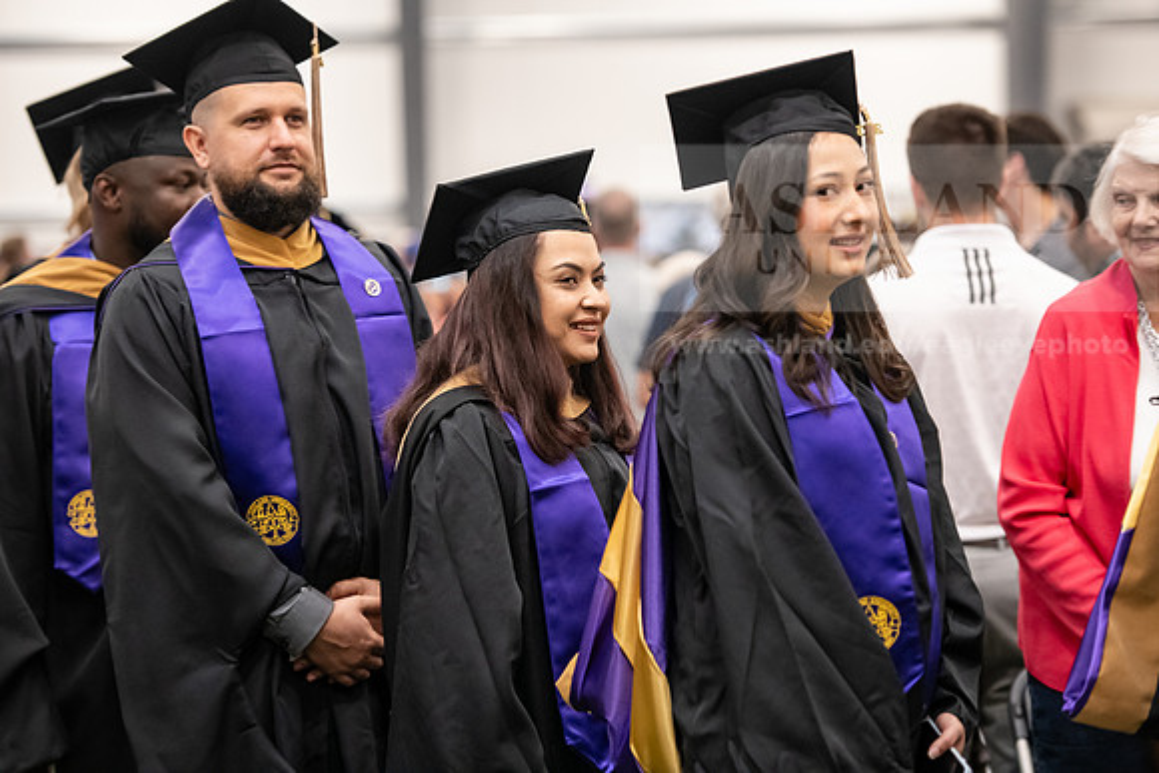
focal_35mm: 122
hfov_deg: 16.8
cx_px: 580
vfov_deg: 11.2
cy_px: 386
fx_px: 3928
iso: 3200
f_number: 3.2
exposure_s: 1/200
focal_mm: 122
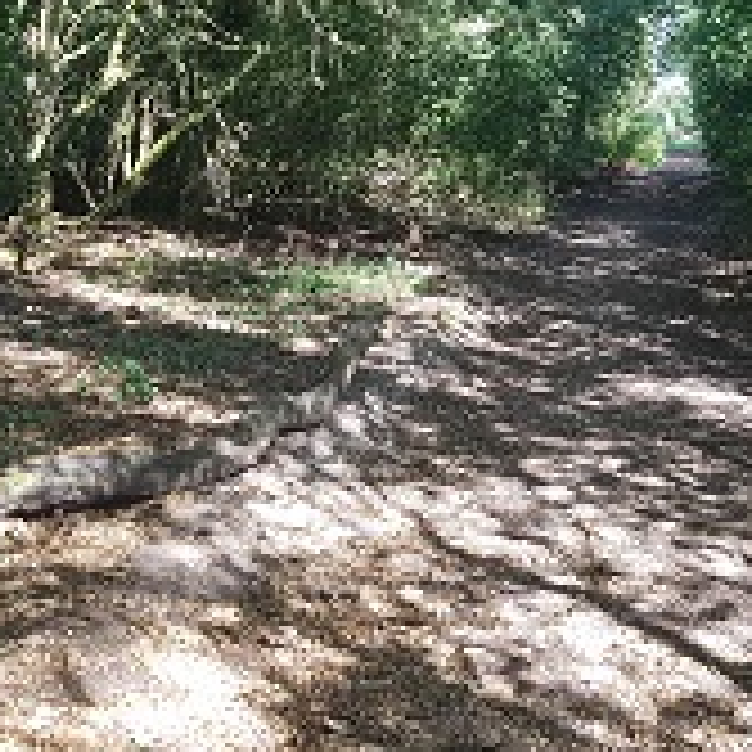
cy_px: 140
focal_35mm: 55
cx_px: 635
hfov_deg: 30.1
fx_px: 1352
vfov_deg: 30.3
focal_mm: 4.2
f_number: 1.7
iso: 50
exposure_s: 1/124
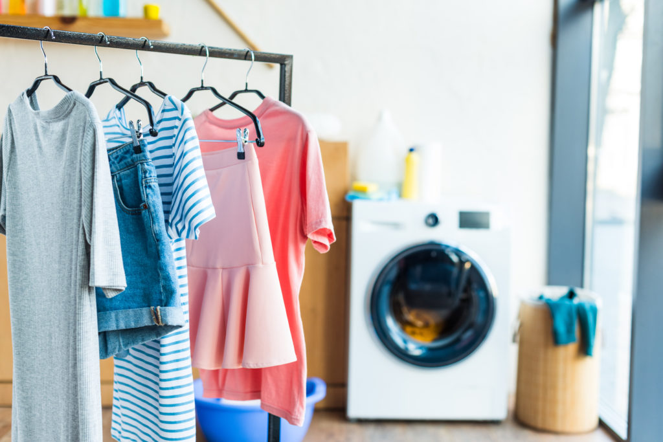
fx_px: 921
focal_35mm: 50
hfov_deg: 39.6
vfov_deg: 27.0
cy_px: 221
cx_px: 332
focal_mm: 50
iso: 400
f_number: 2.8
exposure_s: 1/160
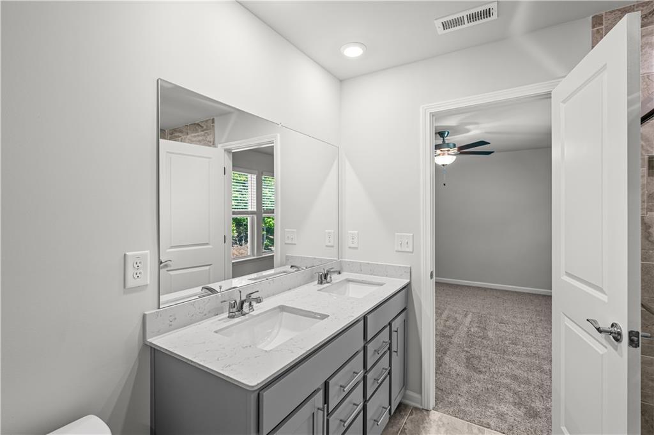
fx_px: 290
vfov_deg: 73.7
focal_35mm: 16
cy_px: 218
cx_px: 327
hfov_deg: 96.8
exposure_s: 1/6
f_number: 8
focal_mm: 16
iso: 200
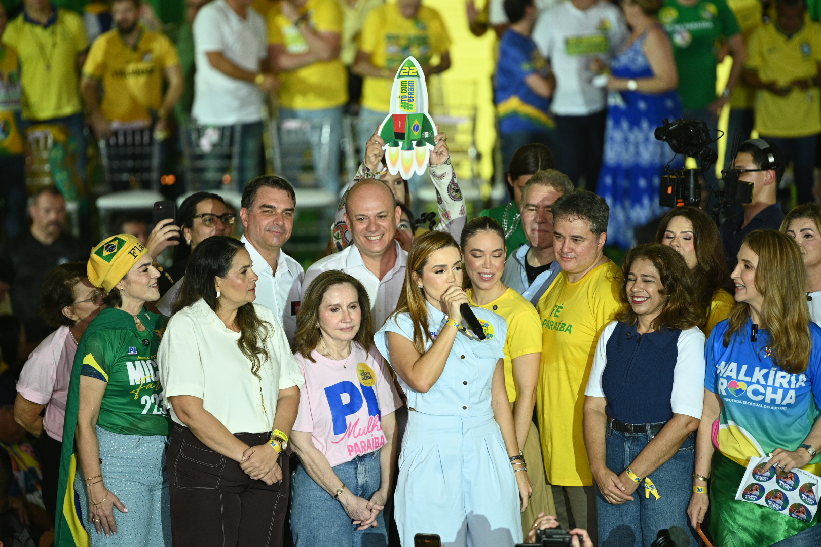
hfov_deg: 10.3
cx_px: 410
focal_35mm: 200
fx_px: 4561
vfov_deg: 6.9
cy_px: 274
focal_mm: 200
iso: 2000
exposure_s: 1/1250
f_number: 2.8
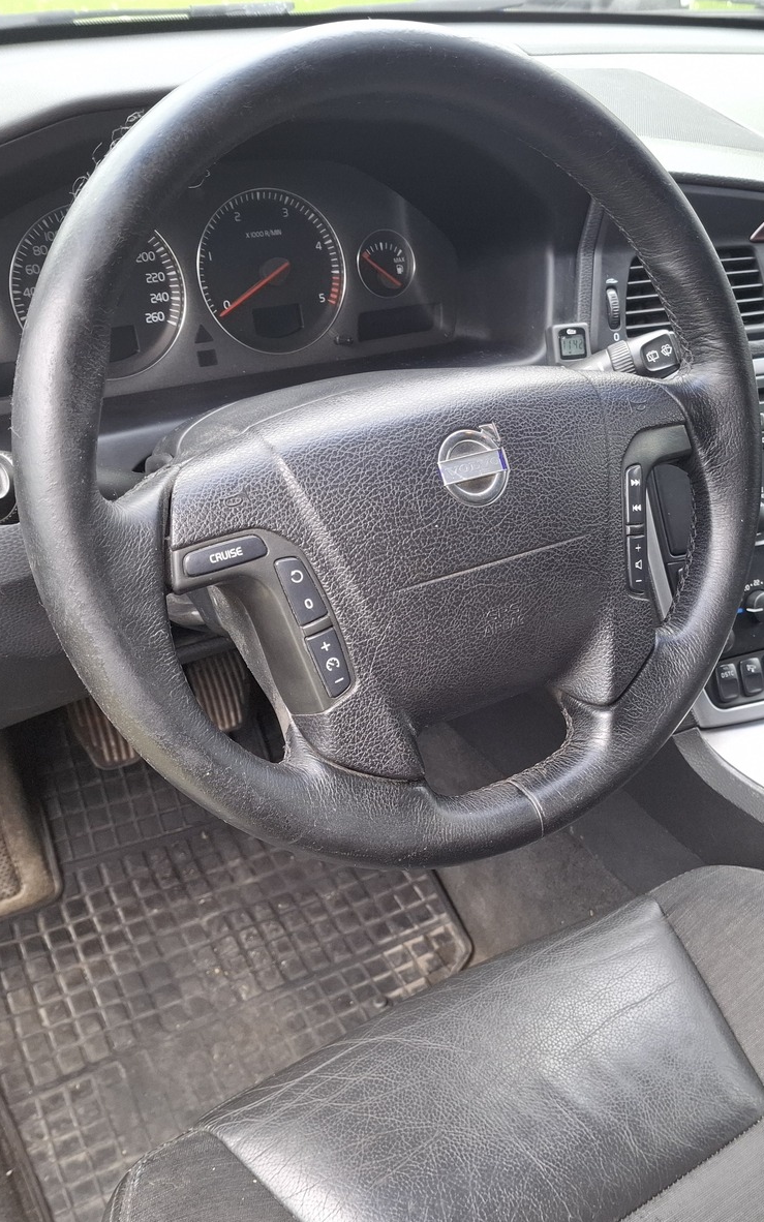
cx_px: 502
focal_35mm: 33
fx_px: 1099
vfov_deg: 58.1
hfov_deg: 38.0
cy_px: 612
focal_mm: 5.54
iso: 100
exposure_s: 1/100
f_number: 1.8
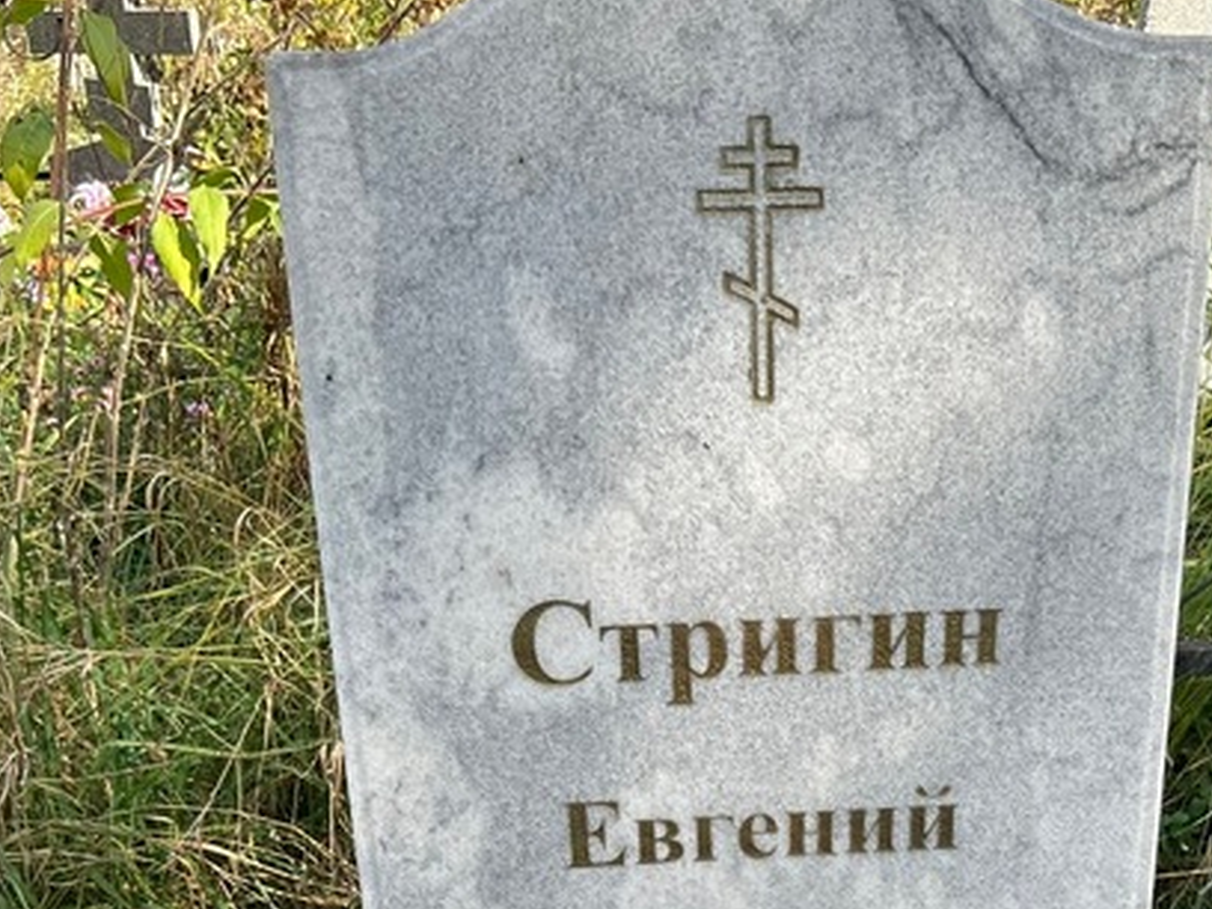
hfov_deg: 37.3
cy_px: 870
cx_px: 731
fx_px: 1786
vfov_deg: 27.2
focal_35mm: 51
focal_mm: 5.7
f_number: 1.5
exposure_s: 1/1029
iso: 50
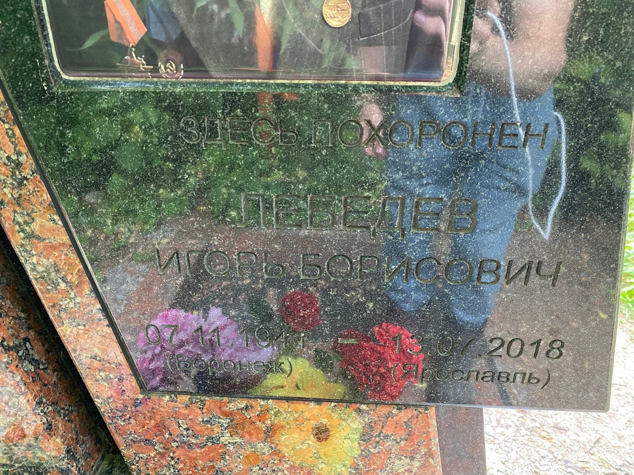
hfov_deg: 67.3
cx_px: 317
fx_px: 476
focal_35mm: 26
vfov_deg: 53.1
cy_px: 238
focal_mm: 4.25
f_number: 1.8
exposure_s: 1/60
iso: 400
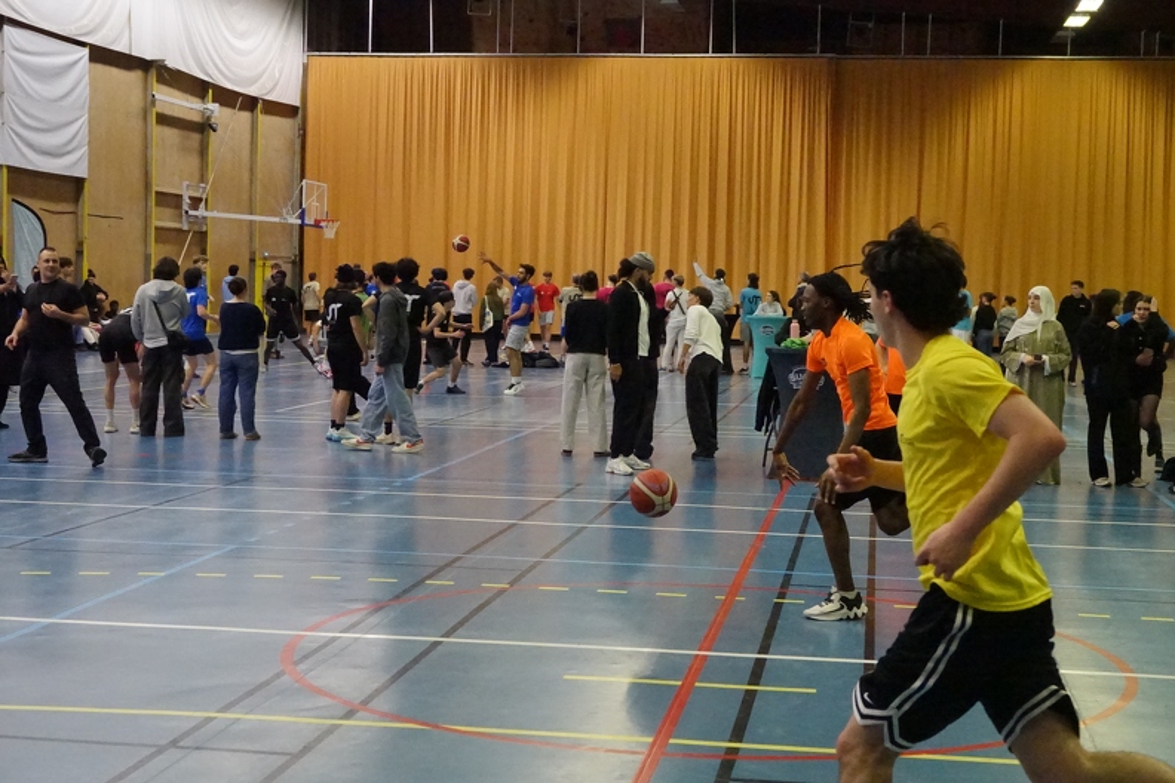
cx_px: 588
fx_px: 1762
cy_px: 392
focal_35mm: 54
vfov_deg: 25.1
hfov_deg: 36.9
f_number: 3.2
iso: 6400
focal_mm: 19.68
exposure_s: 1/800
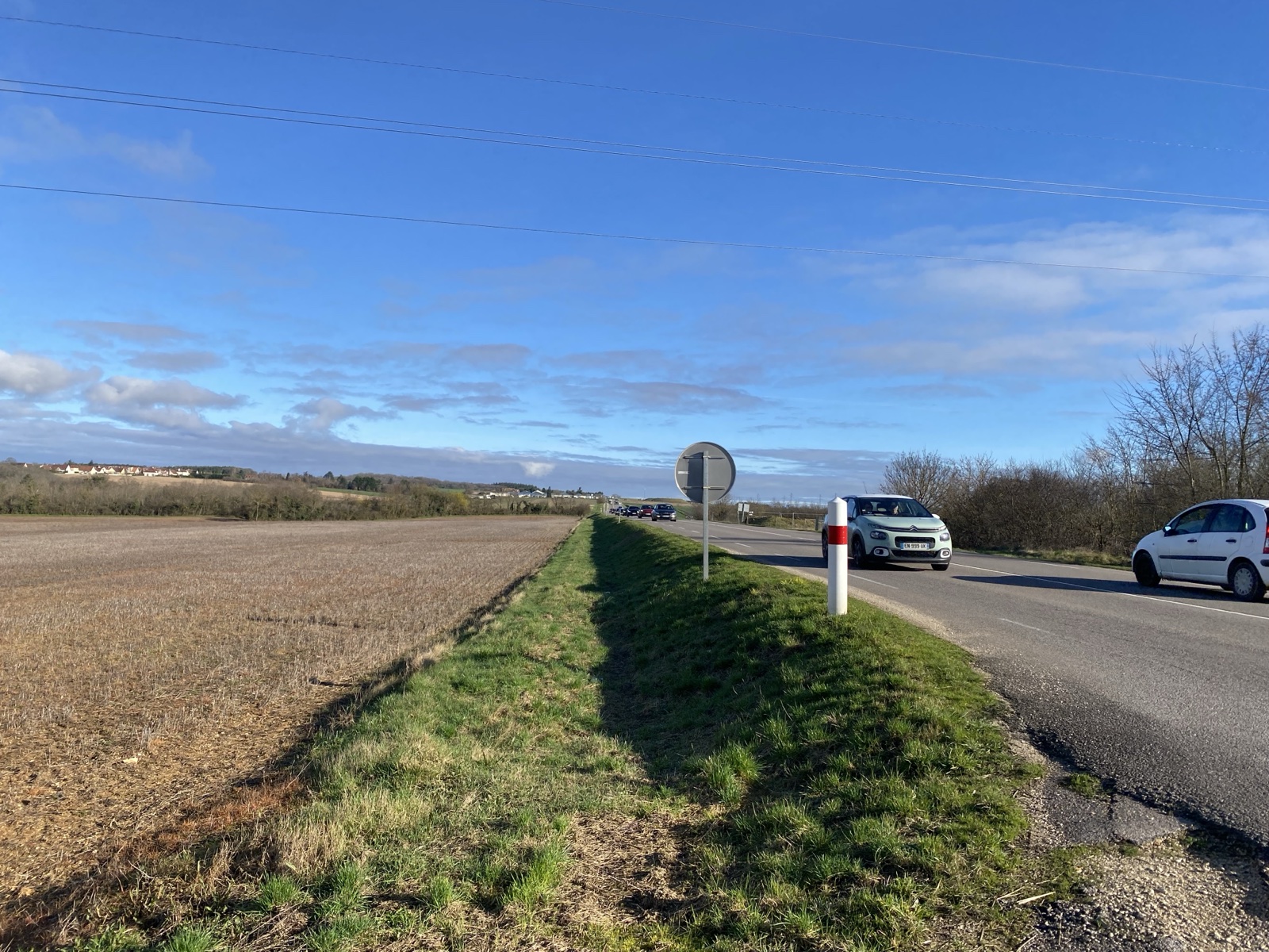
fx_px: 953
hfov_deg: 67.3
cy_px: 476
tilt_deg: +1.5
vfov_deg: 53.1
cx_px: 634
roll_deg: -2.2
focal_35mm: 26
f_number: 1.8
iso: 32
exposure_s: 1/2571
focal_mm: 4.25
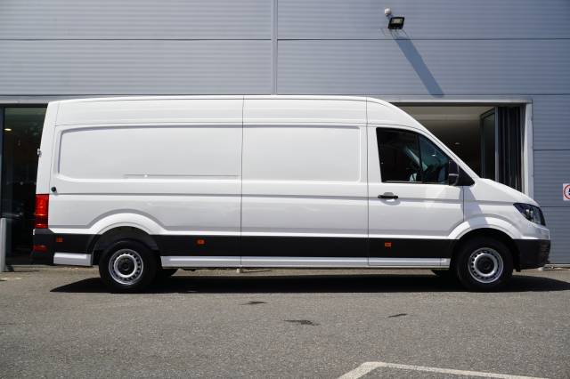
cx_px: 285
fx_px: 593
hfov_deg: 51.3
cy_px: 190
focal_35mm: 38
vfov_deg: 35.5
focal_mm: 25
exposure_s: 1/125
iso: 100
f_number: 8
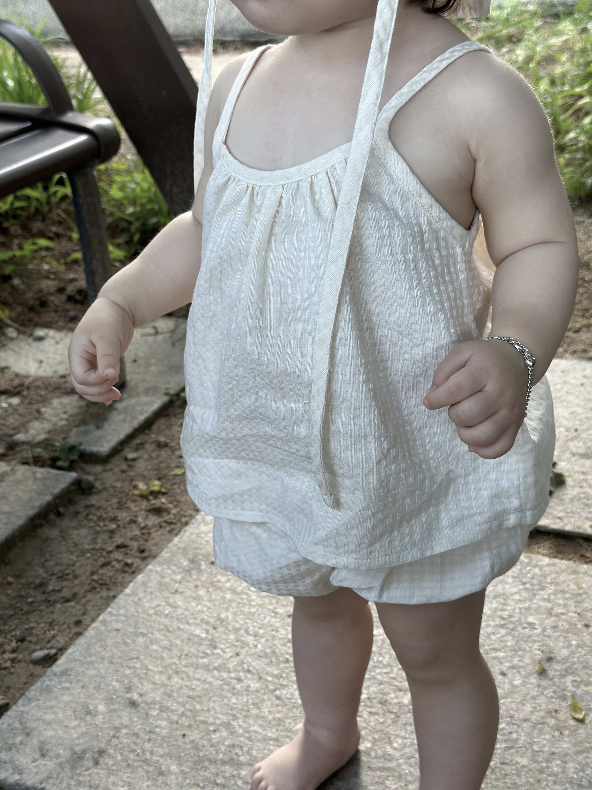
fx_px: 1095
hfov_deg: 30.3
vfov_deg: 39.7
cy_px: 395
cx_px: 296
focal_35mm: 48
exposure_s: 1/121
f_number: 1.78
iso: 80
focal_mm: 6.86
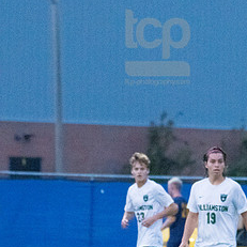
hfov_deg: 2.6
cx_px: 309
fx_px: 5425
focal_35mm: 672
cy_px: 195
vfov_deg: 2.6
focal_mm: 210
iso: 6400
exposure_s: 1/2000
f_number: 5.6
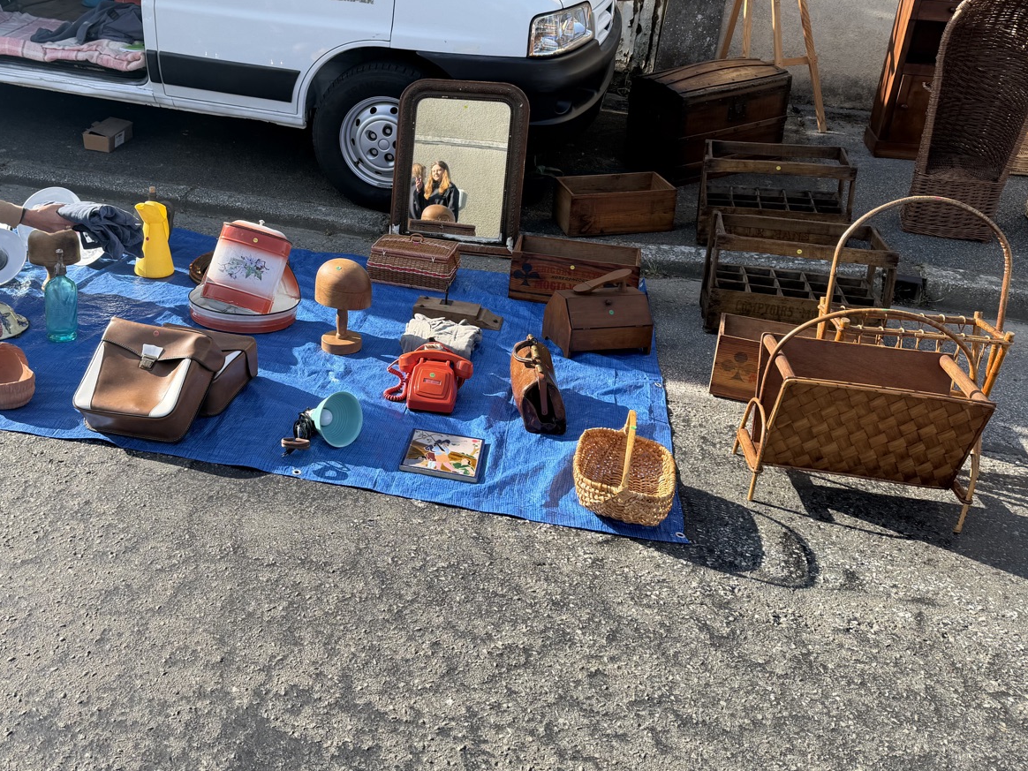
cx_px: 357
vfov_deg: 42.4
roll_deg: -2.5
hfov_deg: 54.4
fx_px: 980
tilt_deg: -24.9
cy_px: 256
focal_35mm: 33
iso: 80
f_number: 1.78
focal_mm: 6.76
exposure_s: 1/1437
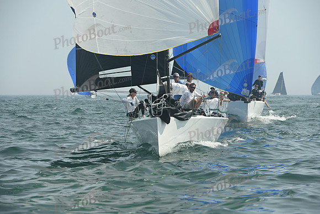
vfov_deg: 7.2
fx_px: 1689
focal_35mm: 190
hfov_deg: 10.8
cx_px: 160
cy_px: 107
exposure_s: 1/1250
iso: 320
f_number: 8
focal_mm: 190
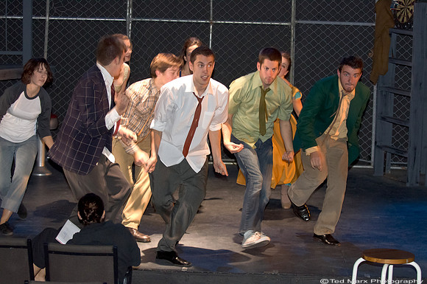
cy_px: 142
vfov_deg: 13.0
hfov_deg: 19.5
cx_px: 214
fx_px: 1244
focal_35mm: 105
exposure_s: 1/100
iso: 3200
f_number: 2.8
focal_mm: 70
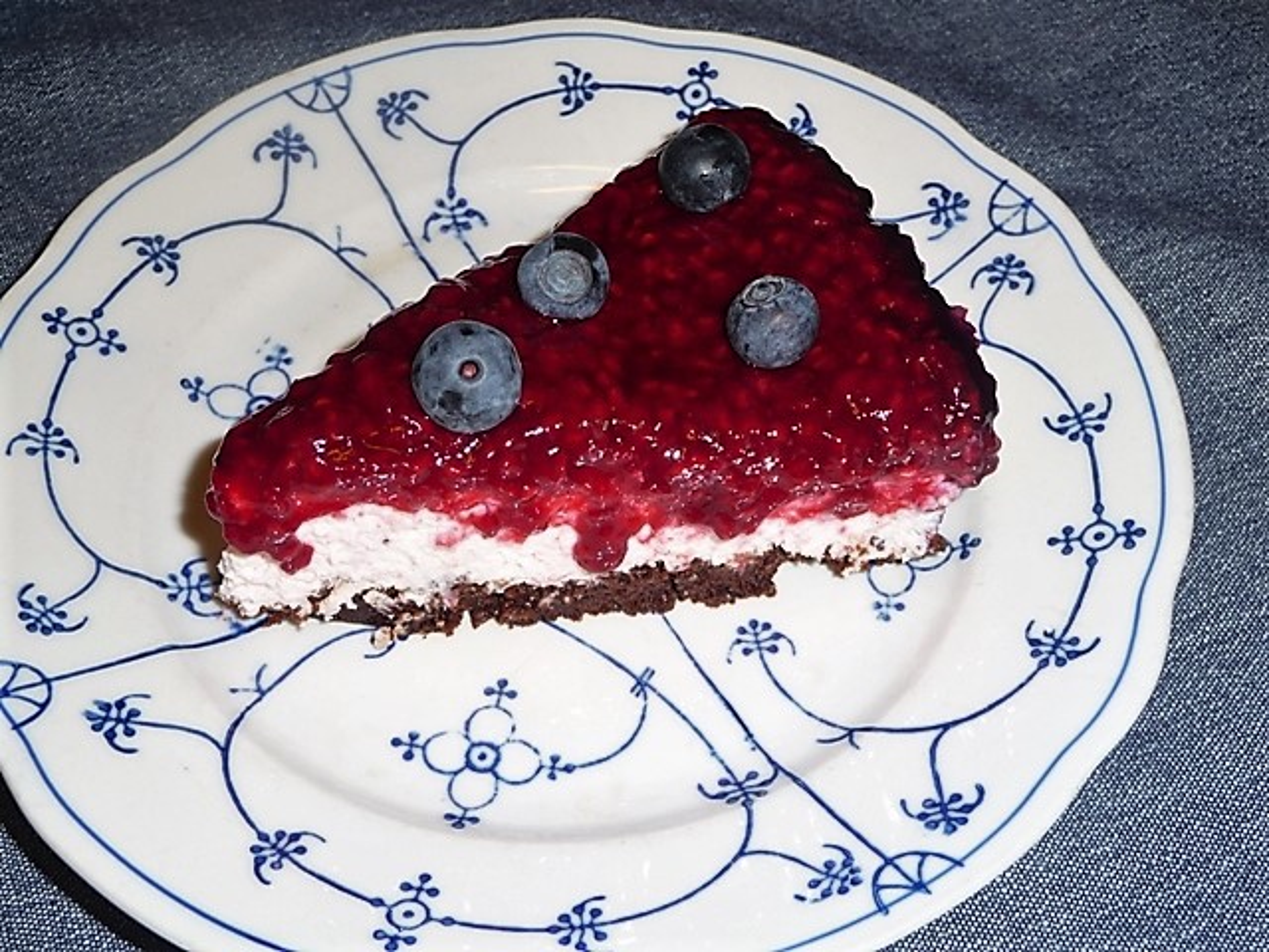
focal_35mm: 48
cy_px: 476
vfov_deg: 30.3
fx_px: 1760
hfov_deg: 39.7
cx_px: 634
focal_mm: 8
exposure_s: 1/30
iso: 100
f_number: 4.2
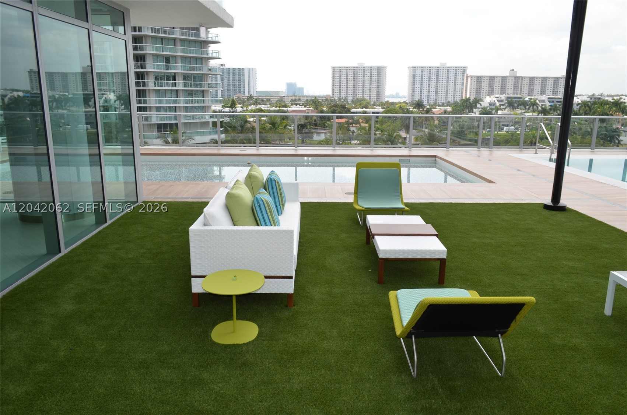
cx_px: 314
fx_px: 469
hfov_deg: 67.5
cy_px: 208
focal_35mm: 27
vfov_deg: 47.7
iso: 100
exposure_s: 1/200
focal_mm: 18
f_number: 9
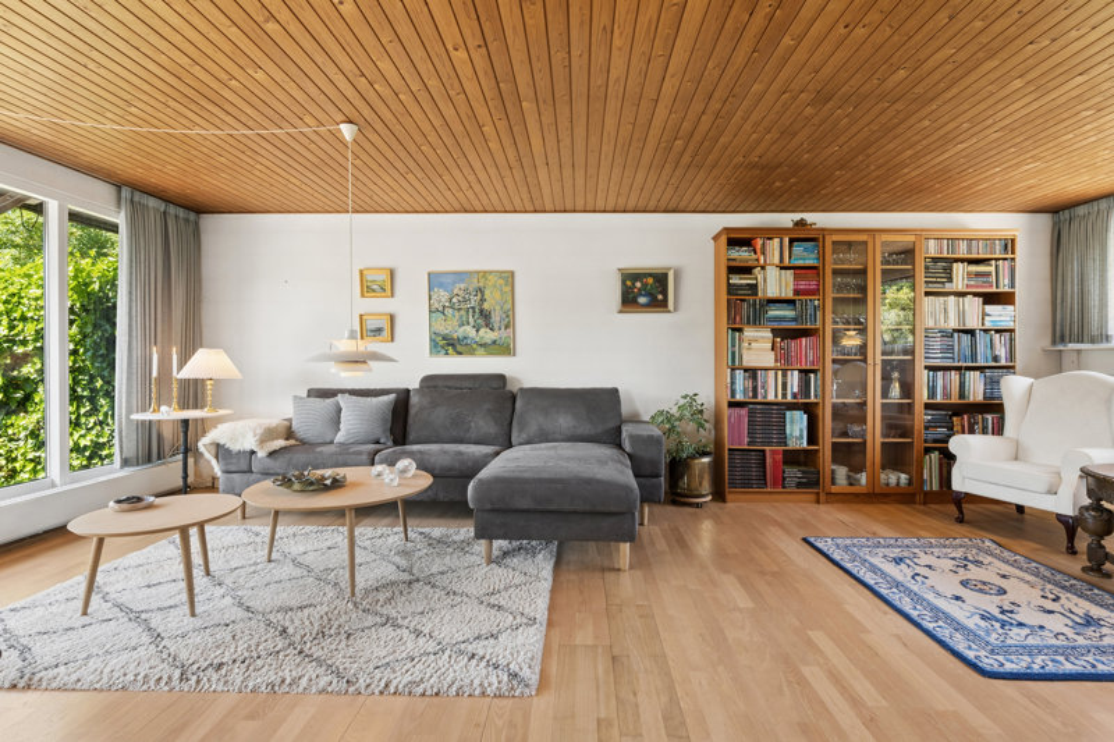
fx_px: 510
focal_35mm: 16
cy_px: 371
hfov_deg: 95.0
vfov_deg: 72.0
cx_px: 557
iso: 500
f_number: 8
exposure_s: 1/125
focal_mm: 11
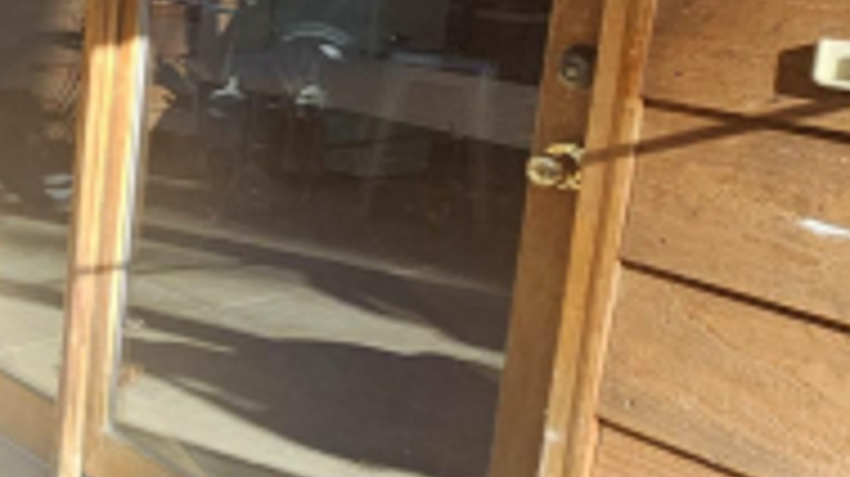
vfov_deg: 23.2
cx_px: -403
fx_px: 1126
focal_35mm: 50
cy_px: 32
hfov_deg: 28.4
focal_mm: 2.2
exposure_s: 1/120
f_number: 2.2
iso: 64
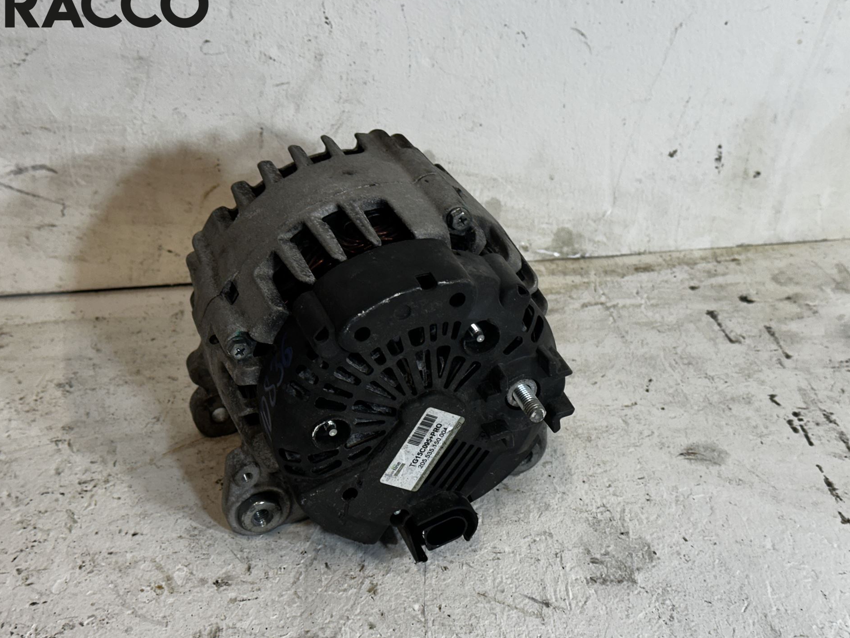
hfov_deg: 36.8
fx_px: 1277
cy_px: 325
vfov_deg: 28.0
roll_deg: -1.9
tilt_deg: -35.4
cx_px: 393
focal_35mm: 52
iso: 64
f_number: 1.78
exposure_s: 1/100
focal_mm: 6.86
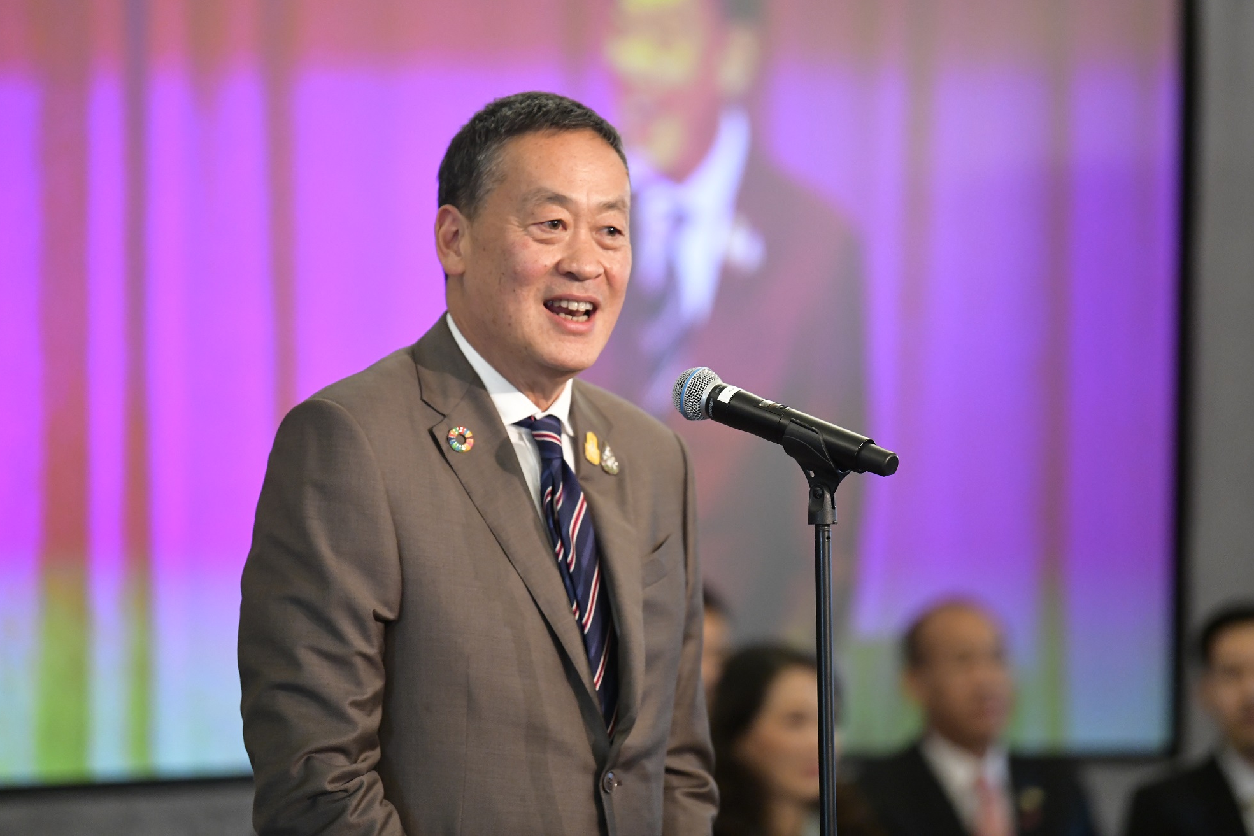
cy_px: 402
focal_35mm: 182
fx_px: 6340
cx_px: 613
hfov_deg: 11.3
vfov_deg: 7.5
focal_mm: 175
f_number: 2.8
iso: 5000
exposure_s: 1/200
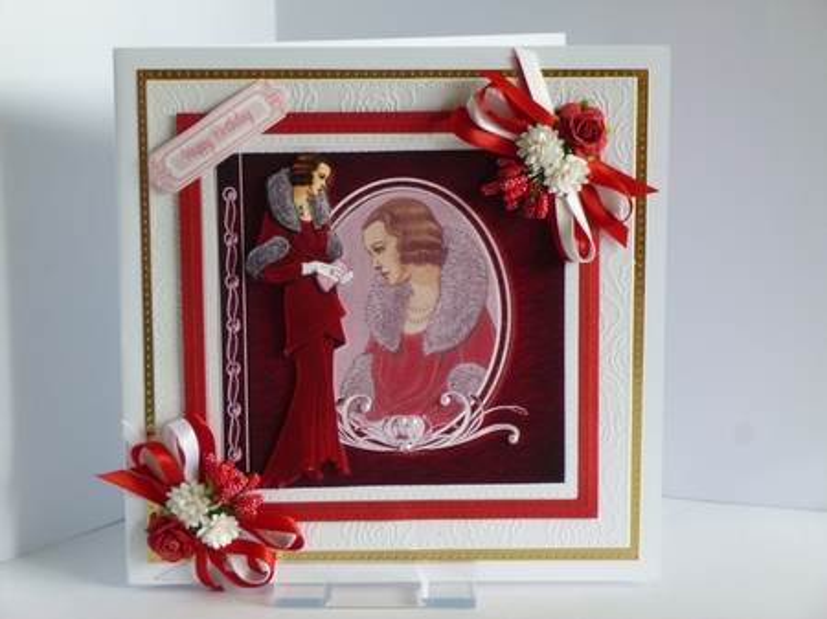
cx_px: 414
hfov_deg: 22.8
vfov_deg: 17.2
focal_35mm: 86
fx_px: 2054
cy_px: 310
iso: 400
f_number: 5
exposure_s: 1/50
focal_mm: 15.3
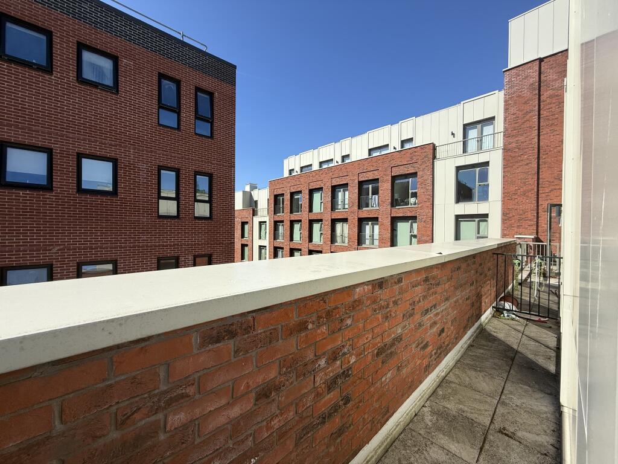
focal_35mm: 14
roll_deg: +0.1
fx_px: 250
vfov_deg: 85.7
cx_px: 309
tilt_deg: +0.3
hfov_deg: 102.1
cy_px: 232
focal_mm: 2.22
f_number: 2.2
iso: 50
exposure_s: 1/1901
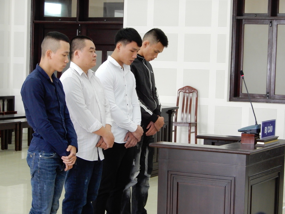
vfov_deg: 15.6
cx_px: 142
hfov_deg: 20.7
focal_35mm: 95
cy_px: 107
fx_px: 782
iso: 560
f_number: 5
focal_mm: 16.9
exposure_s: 1/15
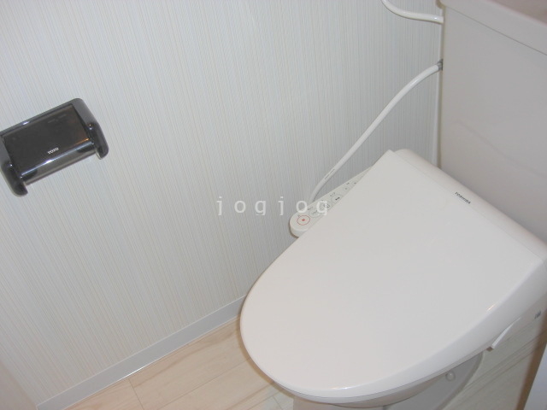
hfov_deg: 49.0
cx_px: 274
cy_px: 205
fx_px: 600
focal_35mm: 38
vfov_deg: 37.7
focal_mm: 7.9
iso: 100
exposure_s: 1/60
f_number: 2.8
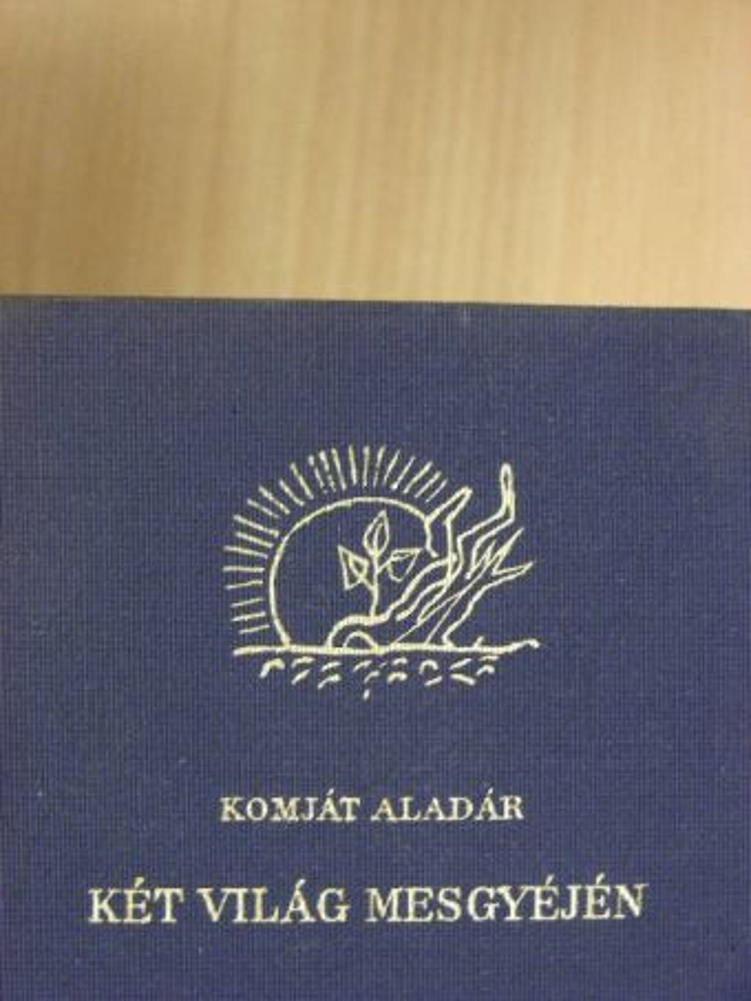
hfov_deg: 18.7
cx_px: 376
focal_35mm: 79
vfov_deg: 24.7
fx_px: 2284
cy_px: 500
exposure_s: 1/9.5
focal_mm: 13.2
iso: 200
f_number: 3.5
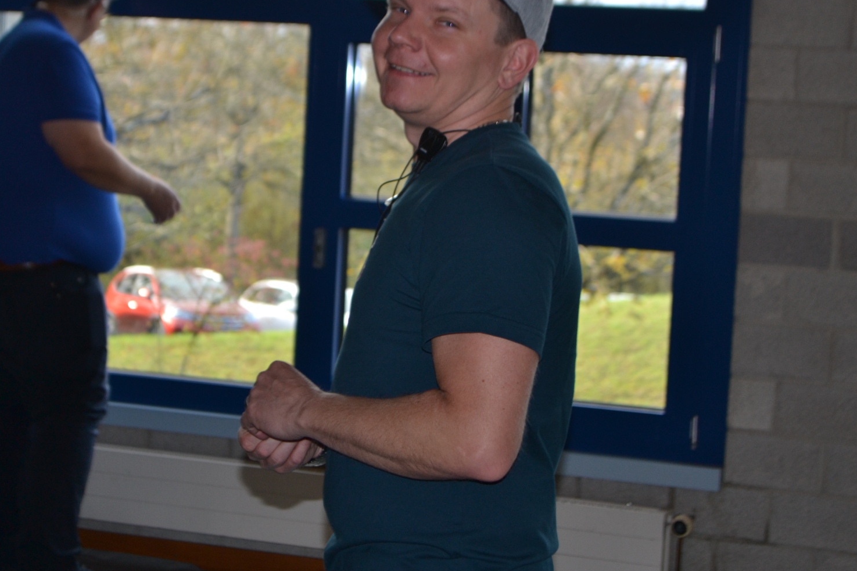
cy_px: 230
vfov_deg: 13.7
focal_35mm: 100
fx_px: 2380
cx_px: 353
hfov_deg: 20.4
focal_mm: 48
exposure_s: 1/125
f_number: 5.6
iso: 280
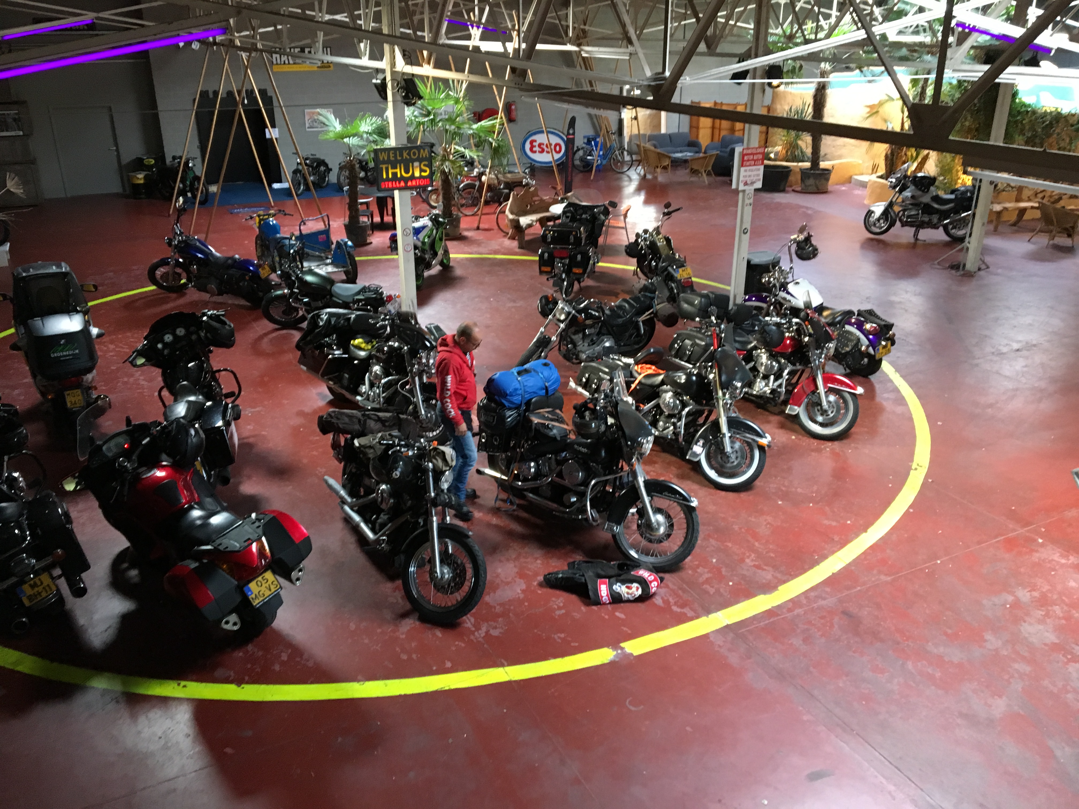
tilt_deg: -21.4
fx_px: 904
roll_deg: -0.5
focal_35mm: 29
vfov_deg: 48.2
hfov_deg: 61.7
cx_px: 540
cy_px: 404
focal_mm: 4.15
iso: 250
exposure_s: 1/33
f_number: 2.2
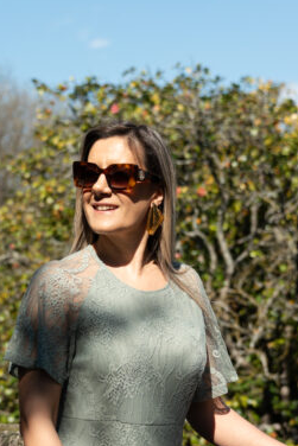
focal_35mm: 109
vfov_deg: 18.6
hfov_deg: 12.6
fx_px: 1352
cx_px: 142
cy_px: 355
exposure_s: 1/200
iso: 160
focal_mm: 40
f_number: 2.8
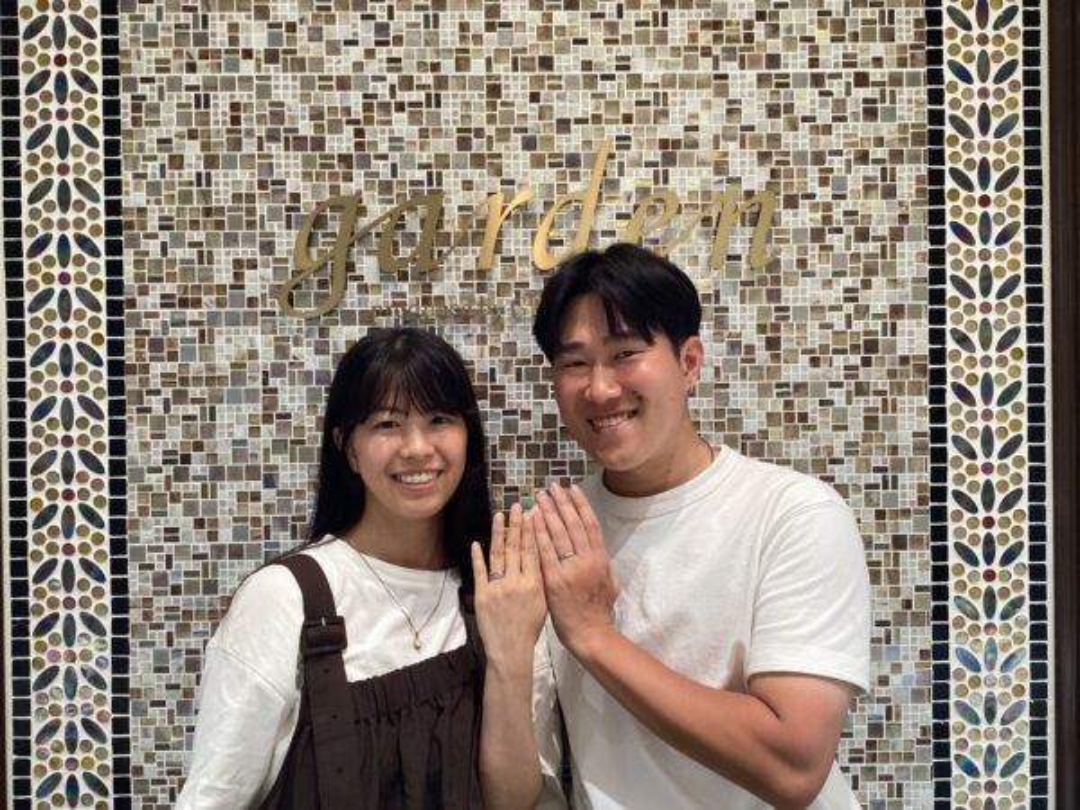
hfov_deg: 58.4
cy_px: 405
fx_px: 967
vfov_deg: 45.4
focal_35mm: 31
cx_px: 540
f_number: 2.4
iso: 80
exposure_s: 1/120
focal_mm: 3.3
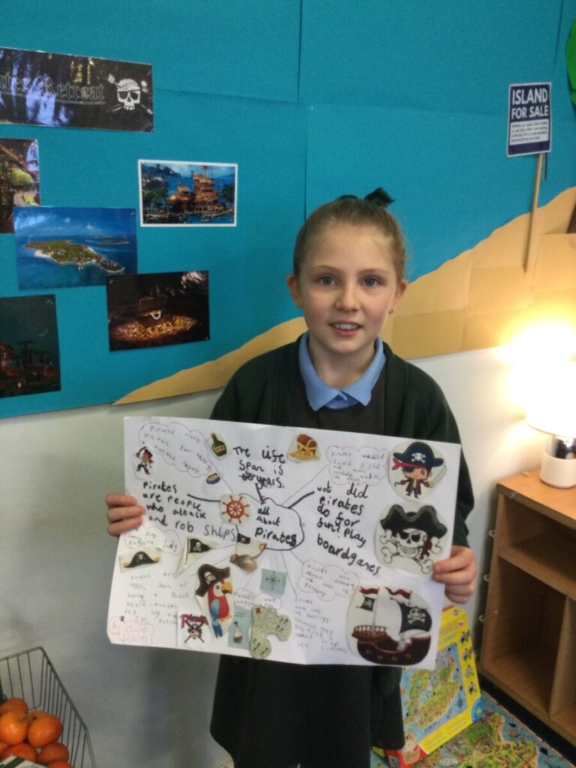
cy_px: 384
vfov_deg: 58.4
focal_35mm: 31
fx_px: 688
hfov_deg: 45.4
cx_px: 288
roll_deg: -2.7
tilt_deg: -19.4
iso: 100
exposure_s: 1/33
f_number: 2.4
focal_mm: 3.3
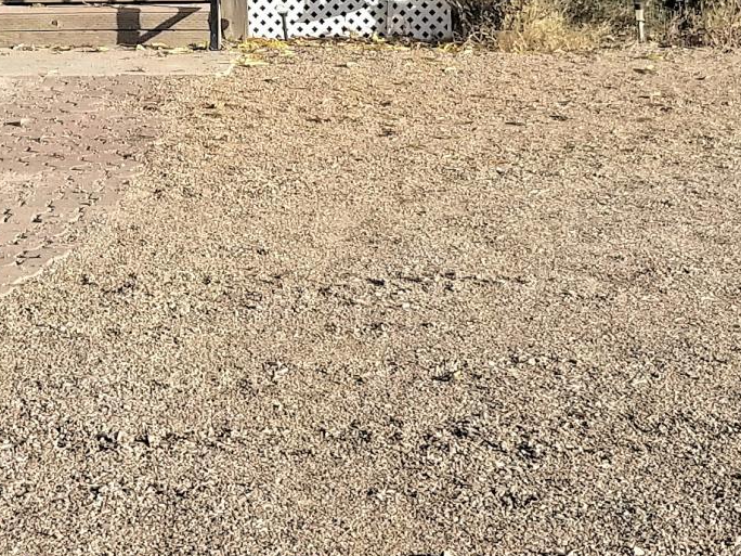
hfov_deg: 17.2
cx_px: 259
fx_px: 2440
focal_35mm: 114
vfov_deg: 12.5
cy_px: -205
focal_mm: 4.25
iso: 50
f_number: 1.7
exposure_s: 1/2256
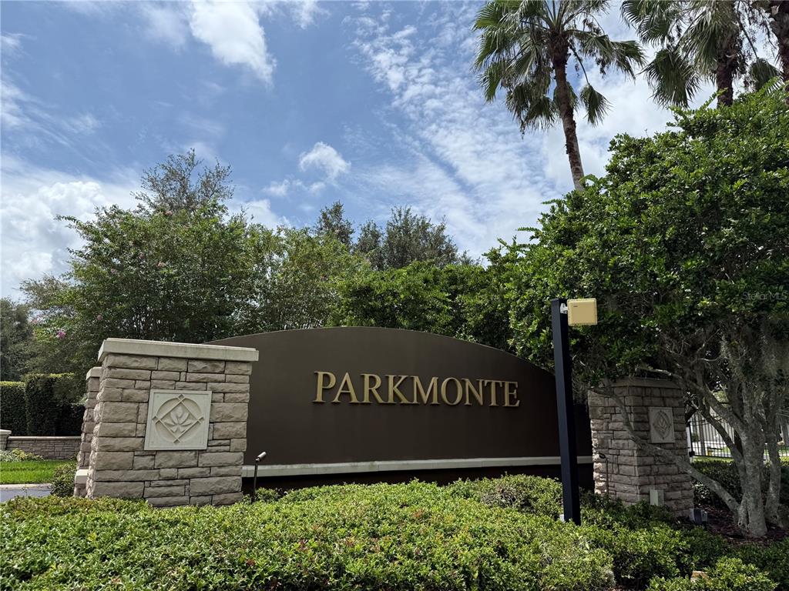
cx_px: 394
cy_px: 296
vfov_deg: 56.8
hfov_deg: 71.6
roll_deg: -1.6
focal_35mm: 24
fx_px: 547
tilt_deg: +11.7
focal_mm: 6.76
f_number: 1.78
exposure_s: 1/6173
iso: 80
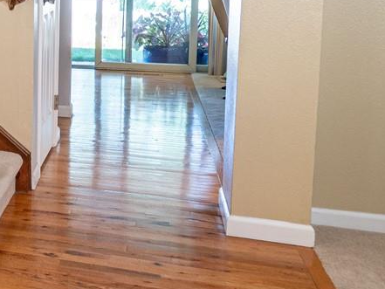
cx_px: -169
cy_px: 37
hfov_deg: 26.0
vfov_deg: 24.6
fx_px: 645
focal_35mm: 58
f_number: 4.5
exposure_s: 1/13
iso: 200
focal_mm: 8
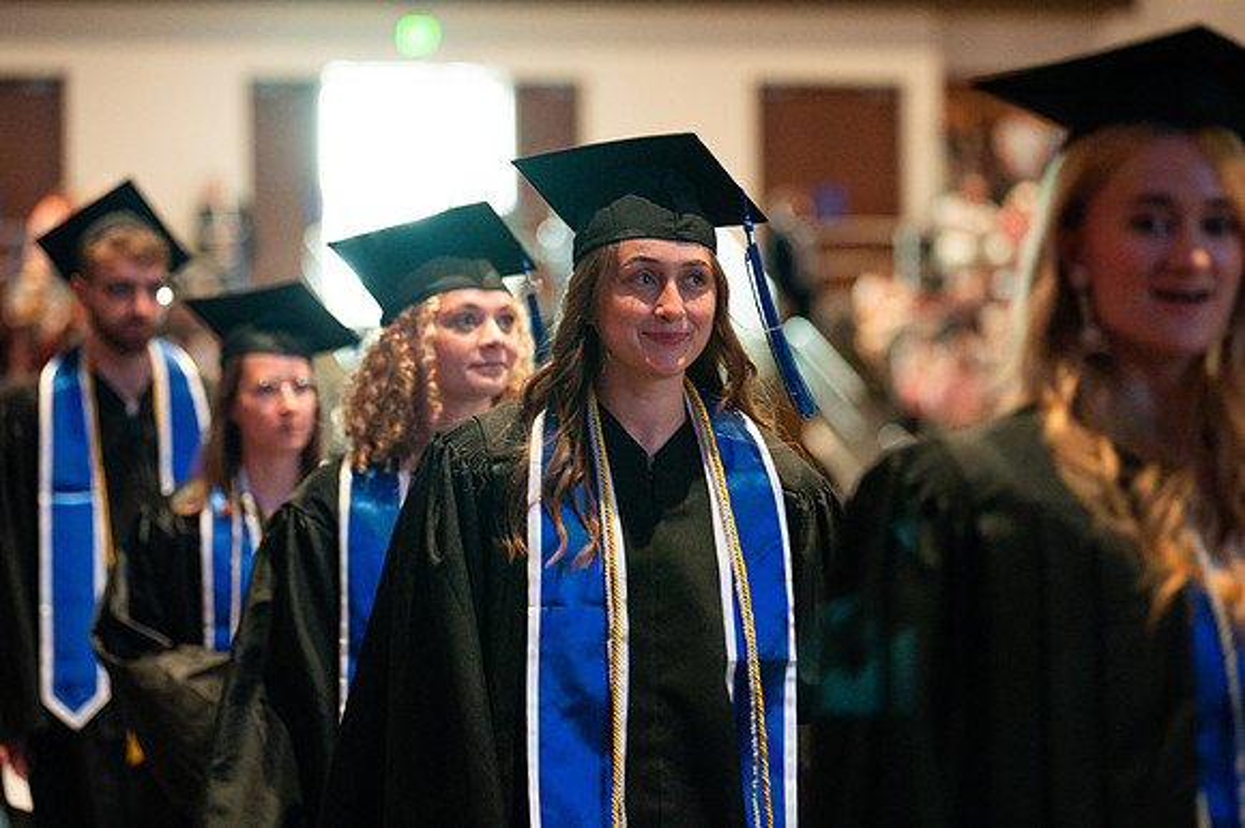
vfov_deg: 11.2
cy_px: 414
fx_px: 4217
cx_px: 622
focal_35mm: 122
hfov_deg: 16.8
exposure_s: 1/125
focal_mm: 122
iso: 2500
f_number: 2.8
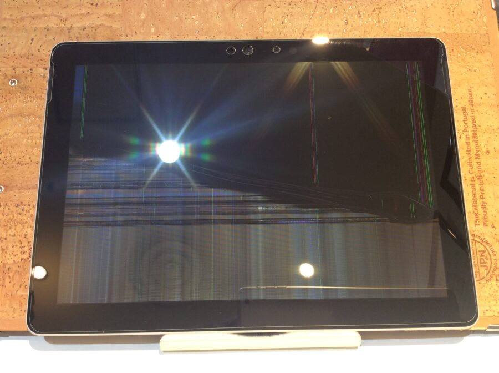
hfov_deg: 56.9
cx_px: 250
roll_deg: +0.3
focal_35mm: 32
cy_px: 186
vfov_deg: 44.0
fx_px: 461
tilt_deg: -40.1
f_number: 2.4
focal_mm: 3.3
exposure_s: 1/24
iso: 50
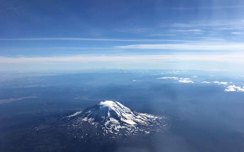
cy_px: 93
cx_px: 162
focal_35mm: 41
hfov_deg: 47.5
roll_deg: +0.7
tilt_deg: -5.4
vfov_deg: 31.2
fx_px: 273
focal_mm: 4.15
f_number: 2.2
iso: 25
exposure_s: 1/2198
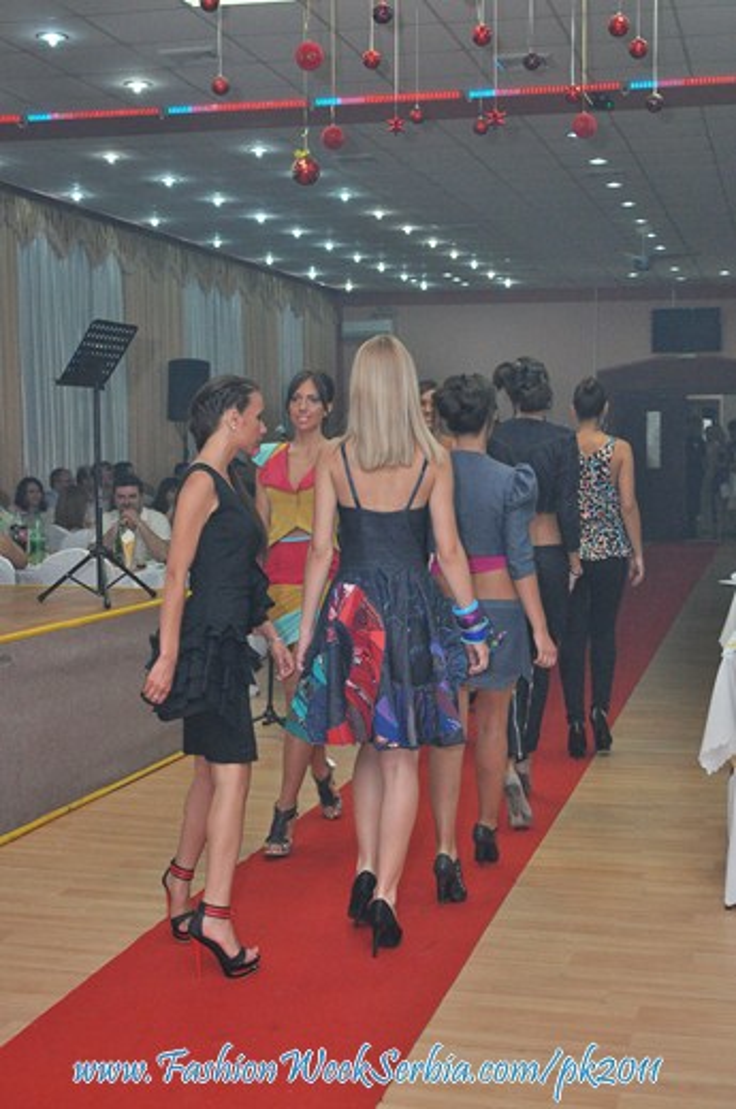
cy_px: 554
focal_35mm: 51
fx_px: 1569
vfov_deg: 38.9
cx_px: 368
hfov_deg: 26.4
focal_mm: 34
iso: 1250
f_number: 6.3
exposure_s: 1/100
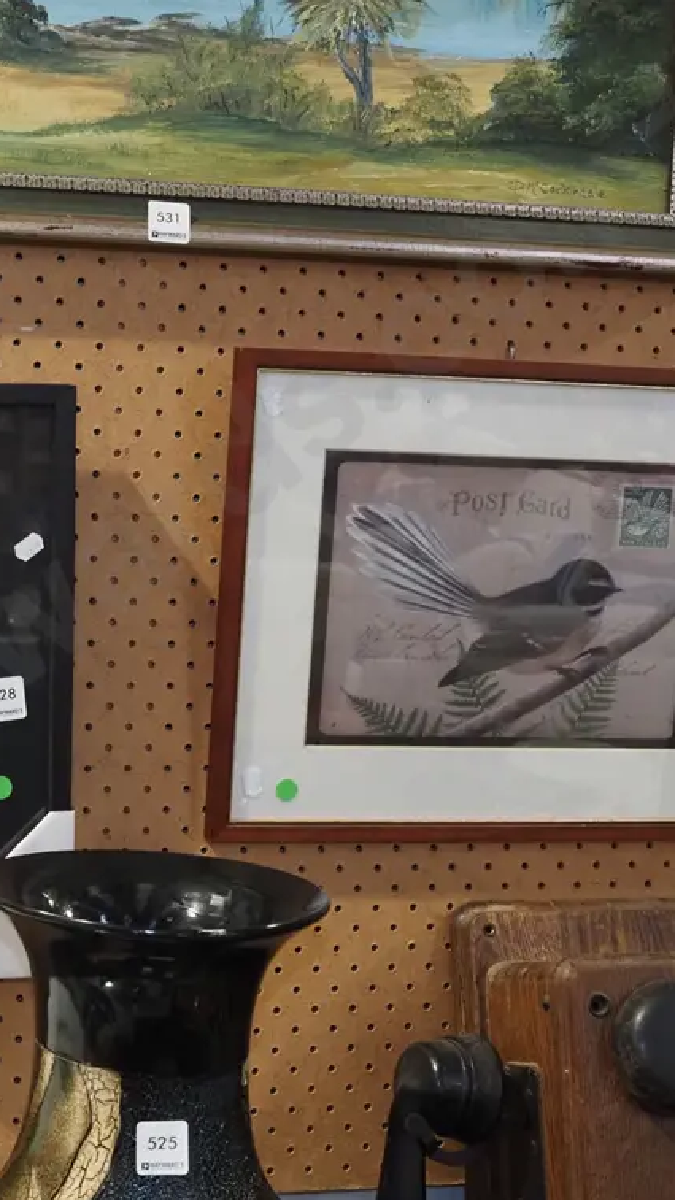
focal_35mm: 59
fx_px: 1878
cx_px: 60
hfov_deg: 20.0
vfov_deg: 35.5
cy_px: 606
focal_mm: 20
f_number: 5.6
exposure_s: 1/60
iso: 2000
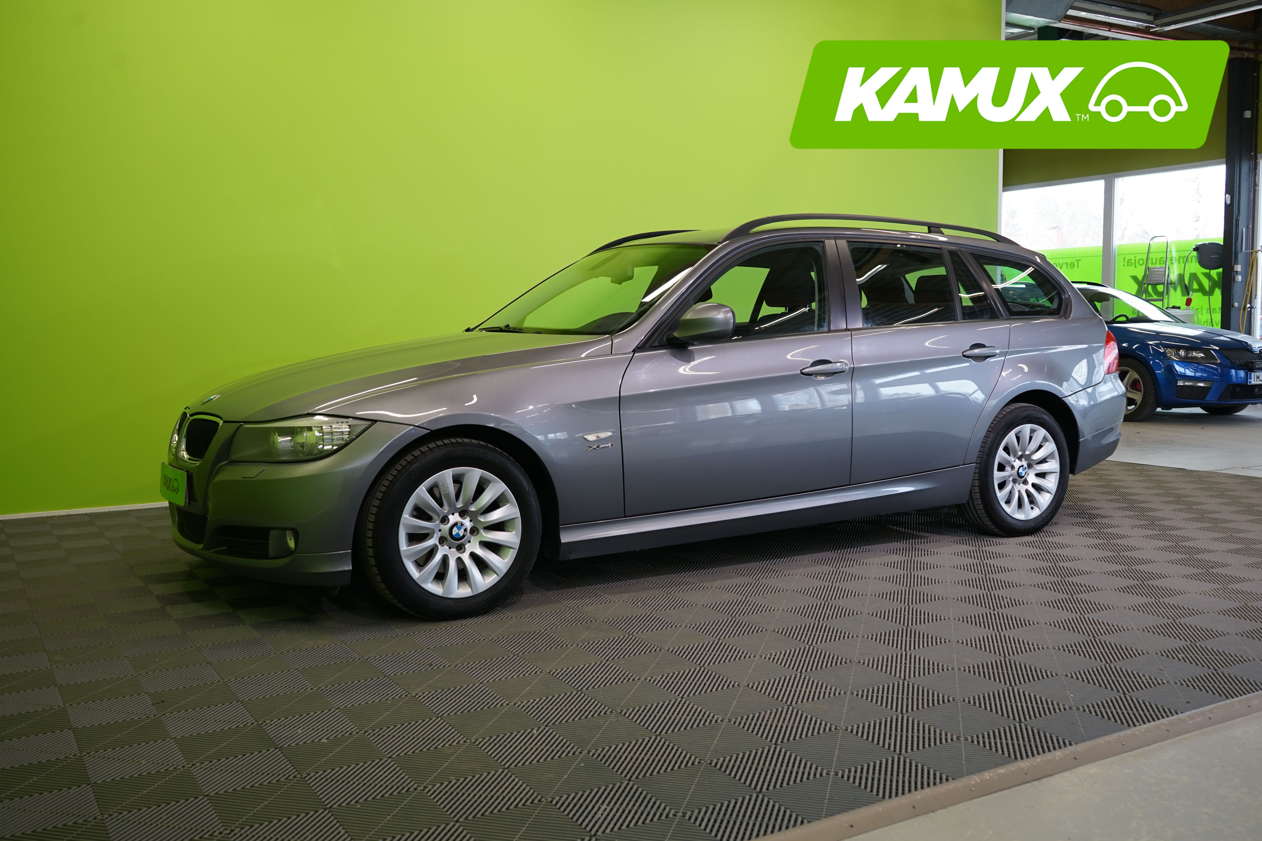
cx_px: 631
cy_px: 420
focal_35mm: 32
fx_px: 1122
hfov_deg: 58.7
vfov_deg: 41.1
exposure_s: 1/40
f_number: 6.3
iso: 400
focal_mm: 32
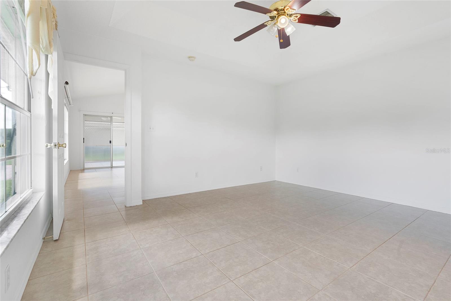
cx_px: 226
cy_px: 150
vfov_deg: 73.7
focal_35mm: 16
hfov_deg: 96.7
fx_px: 200
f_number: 9
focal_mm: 16
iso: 100
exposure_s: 1/40
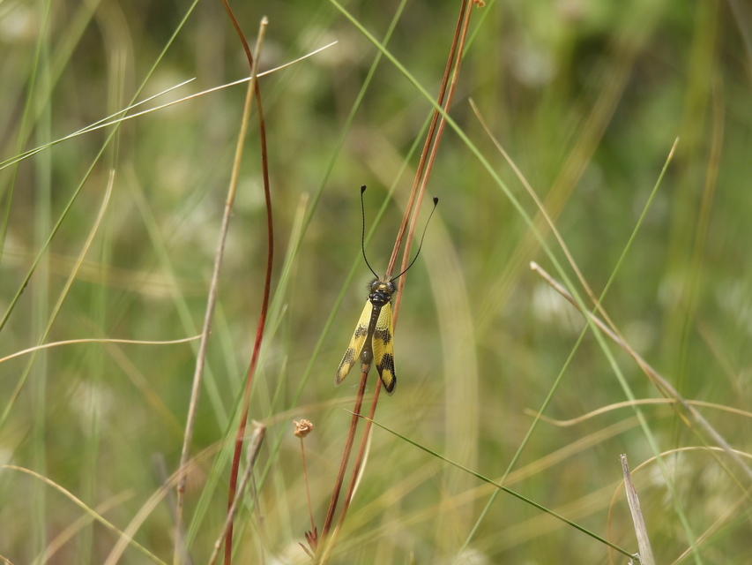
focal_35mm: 700
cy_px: 282
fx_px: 15209
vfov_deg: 2.1
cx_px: 376
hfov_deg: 2.8
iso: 100
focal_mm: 125
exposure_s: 1/320
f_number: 6.3
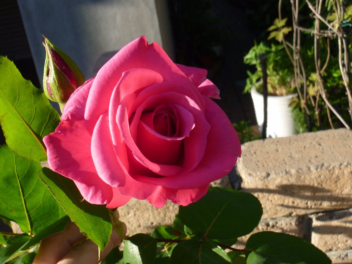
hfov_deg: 45.8
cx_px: 176
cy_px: 132
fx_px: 417
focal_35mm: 41
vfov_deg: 35.1
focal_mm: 7.2
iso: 200
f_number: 5.6
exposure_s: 1/200
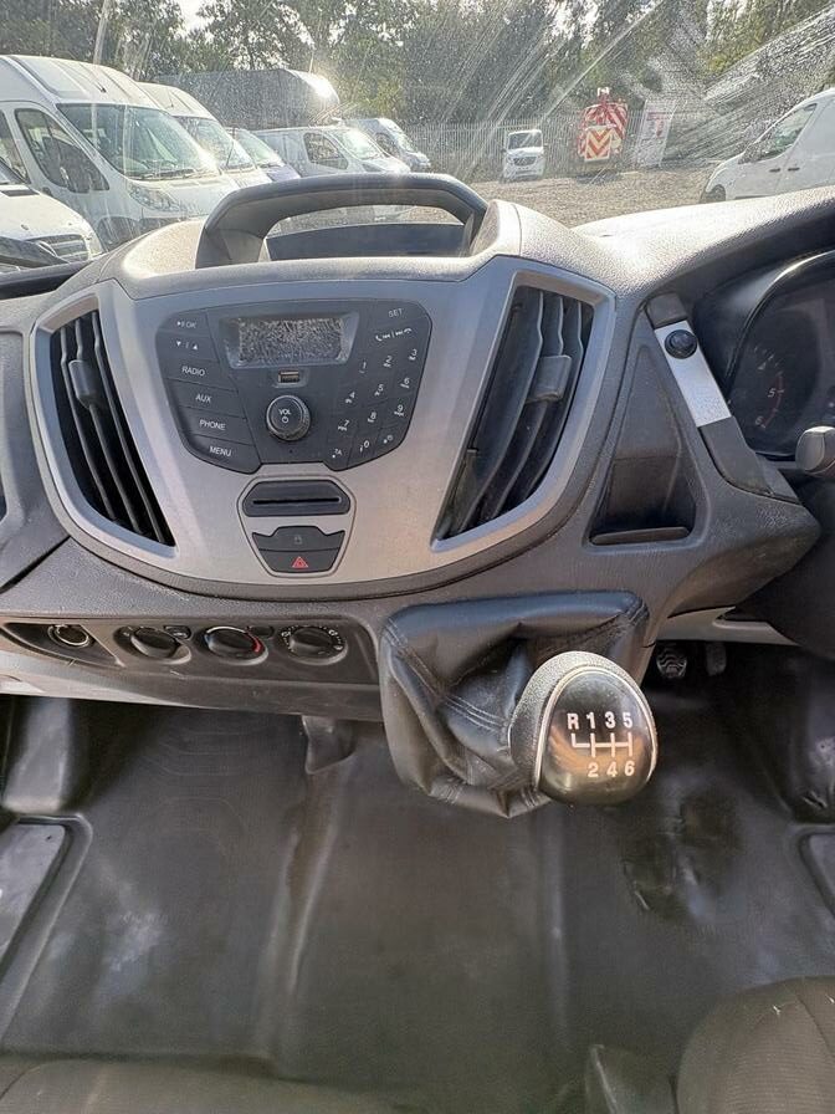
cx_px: 418
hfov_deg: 85.7
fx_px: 450
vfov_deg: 102.1
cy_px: 557
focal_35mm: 14
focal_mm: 2.22
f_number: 2.2
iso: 64
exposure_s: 1/136
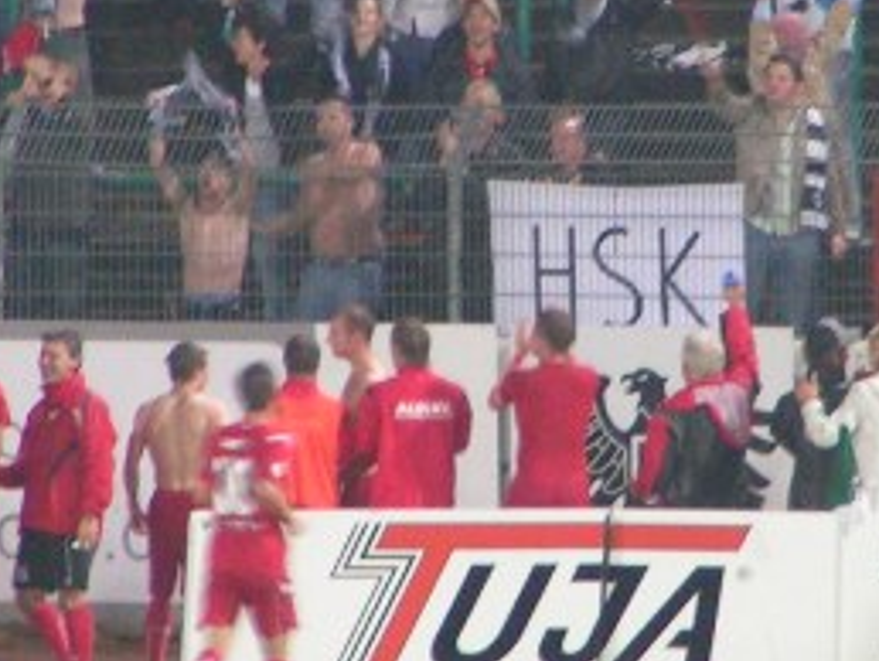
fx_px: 29915
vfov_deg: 1.3
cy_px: 218
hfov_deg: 1.7
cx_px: 514
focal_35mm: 1177
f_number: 3.5
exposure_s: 1/25
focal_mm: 58
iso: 200
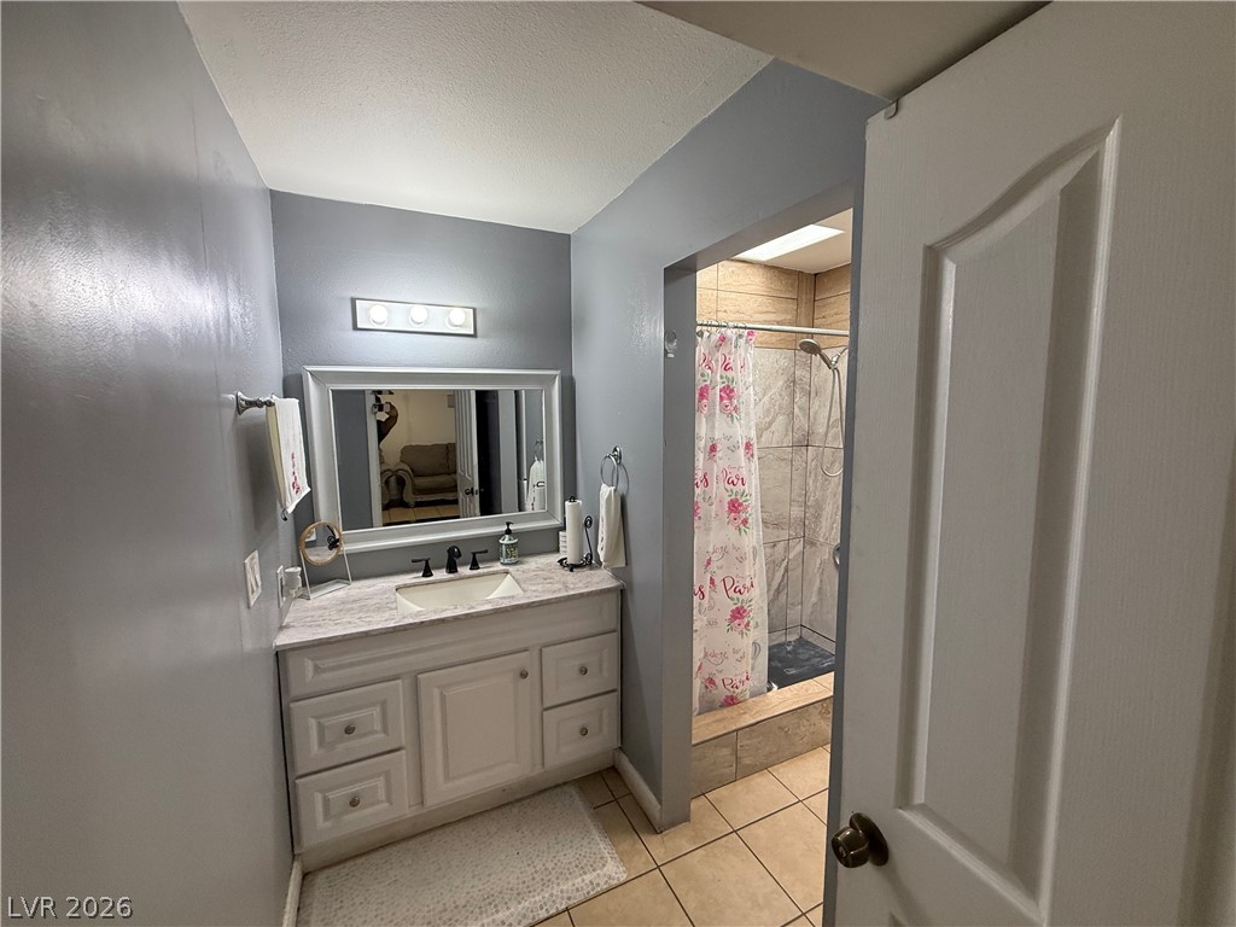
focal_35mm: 14
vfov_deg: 85.7
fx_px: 500
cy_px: 464
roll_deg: +1.2
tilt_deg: -5.9
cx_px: 618
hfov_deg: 102.1
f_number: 2.2
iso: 160
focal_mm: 2.22
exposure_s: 1/120
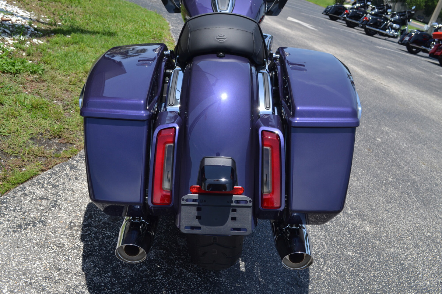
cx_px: 221
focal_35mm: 36
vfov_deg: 36.9
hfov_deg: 53.1
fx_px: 442
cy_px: 147
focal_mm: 24
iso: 100
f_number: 8
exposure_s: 1/250
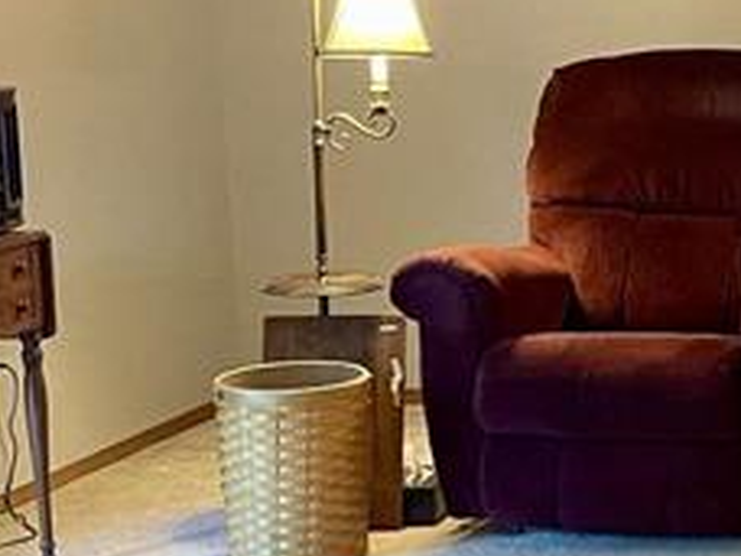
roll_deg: +0.9
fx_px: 2505
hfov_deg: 15.1
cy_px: 221
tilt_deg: -8.0
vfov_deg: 12.7
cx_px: 1238
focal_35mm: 117
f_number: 1.6
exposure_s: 1/40
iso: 400
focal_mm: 4.2
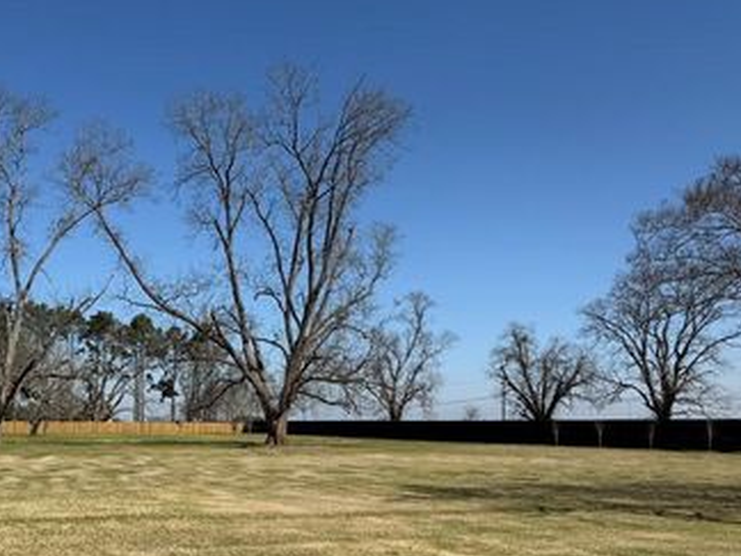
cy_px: 374
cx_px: 197
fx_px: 792
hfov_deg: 48.4
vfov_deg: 38.2
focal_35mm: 37
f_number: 1.78
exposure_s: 1/6173
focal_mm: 6.76
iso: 80
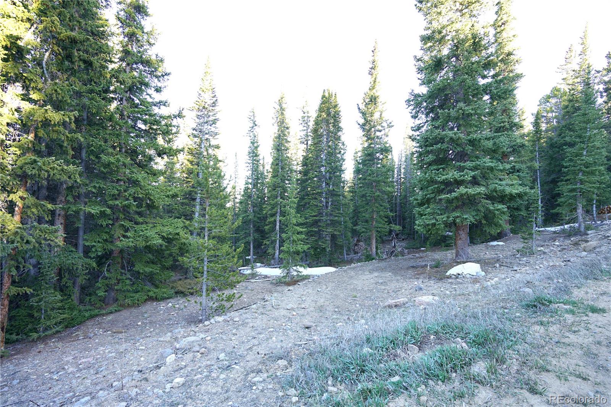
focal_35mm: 17
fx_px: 288
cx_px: 306
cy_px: 204
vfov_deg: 70.4
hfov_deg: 93.3
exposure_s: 1/80
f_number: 3.2
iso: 125
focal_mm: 17
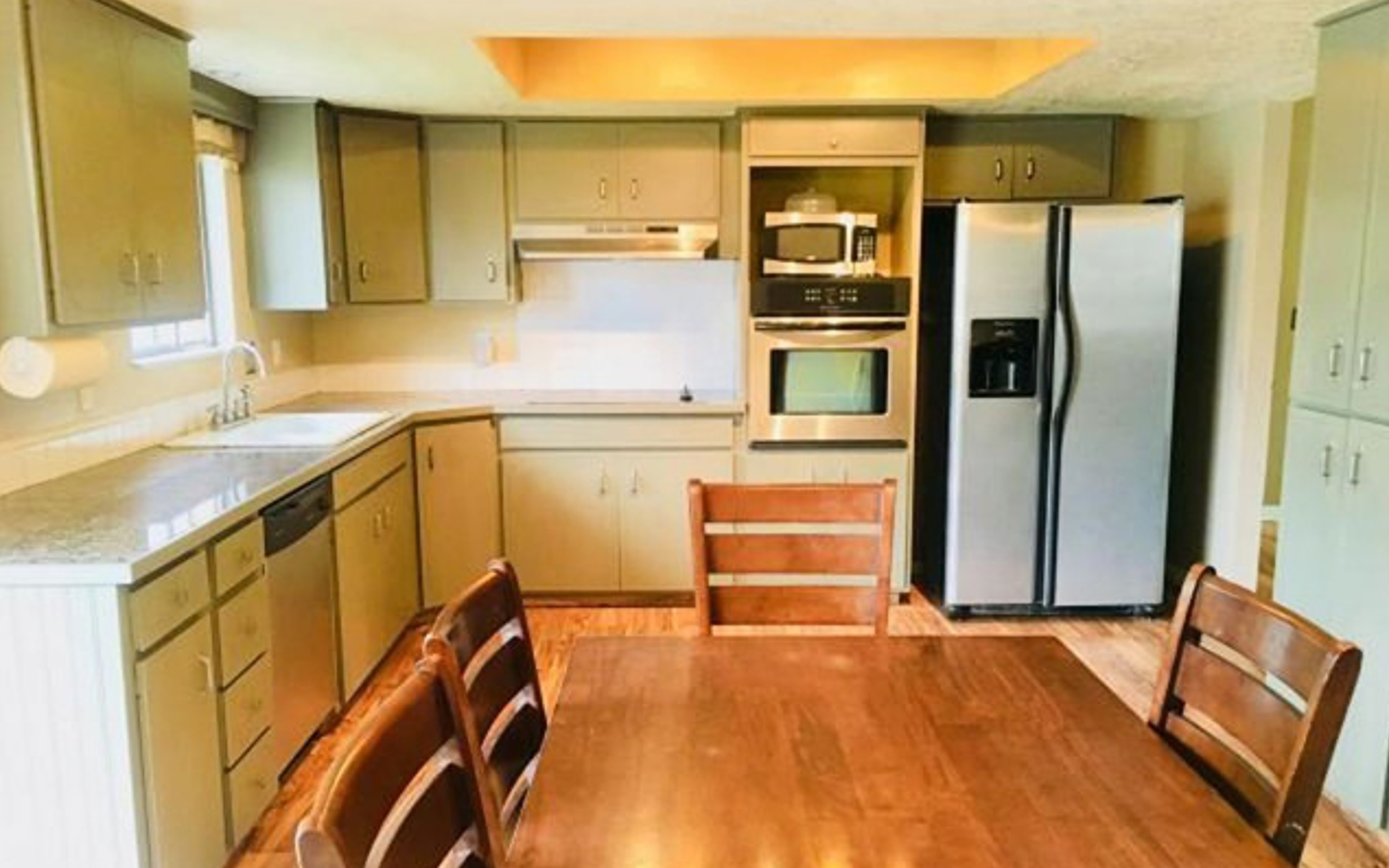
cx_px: 696
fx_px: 1174
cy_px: 494
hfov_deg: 61.2
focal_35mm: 31
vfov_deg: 40.5
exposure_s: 1/30
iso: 125
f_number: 2.2
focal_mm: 4.15
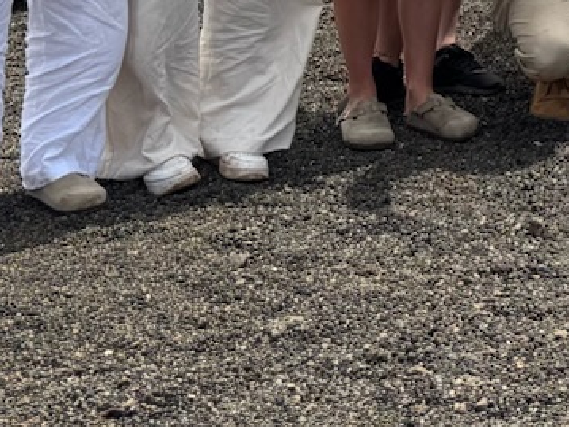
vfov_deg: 10.5
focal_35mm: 137
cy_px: -203
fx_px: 2251
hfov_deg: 13.1
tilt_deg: -7.9
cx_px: 1010
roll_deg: -2.0
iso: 80
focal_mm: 6.76
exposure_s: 1/4608
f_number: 1.78
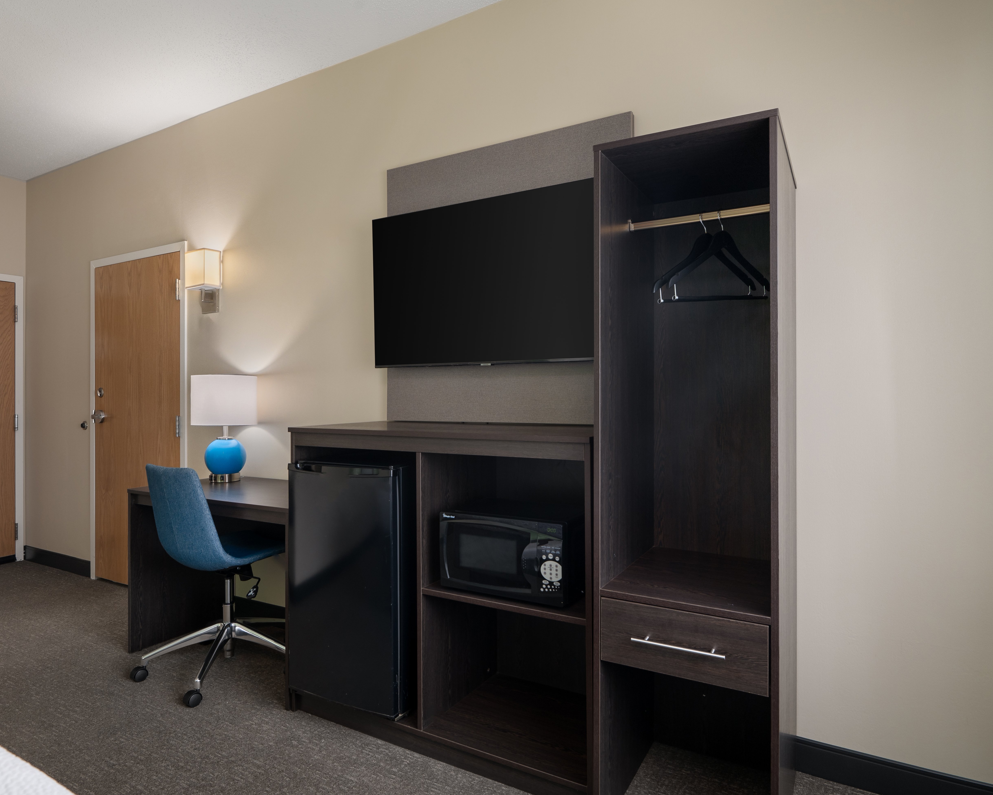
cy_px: 391
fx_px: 617
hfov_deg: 77.6
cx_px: 486
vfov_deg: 65.5
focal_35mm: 21
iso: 250
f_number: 8
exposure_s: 1/25
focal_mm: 18
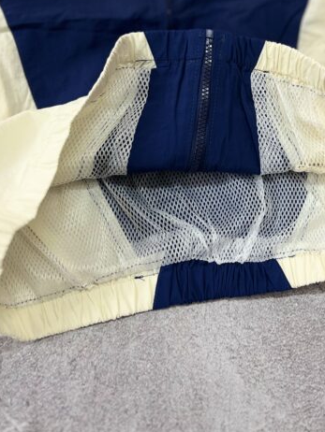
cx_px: 217
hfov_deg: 31.9
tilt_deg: -63.2
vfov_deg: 41.4
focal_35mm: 45
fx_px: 563
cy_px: 137
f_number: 1.5
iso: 80
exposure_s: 1/100
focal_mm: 5.7
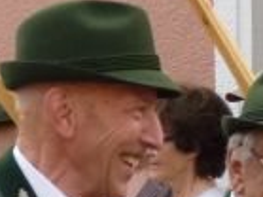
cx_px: -372
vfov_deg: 2.9
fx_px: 3909
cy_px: 415
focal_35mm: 515
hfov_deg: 3.8
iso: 200
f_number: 3.6
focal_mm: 16.1
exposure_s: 1/320
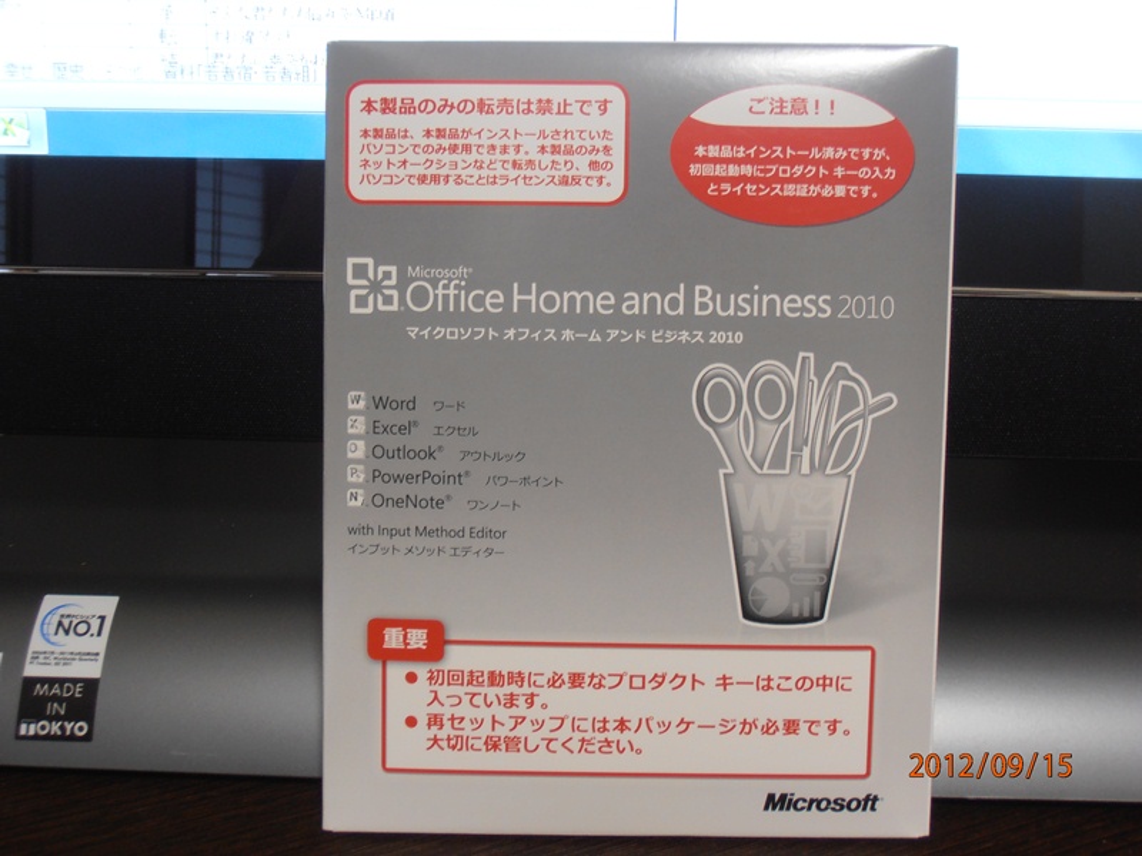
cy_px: 428
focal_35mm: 44
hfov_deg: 42.9
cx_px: 571
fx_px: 1452
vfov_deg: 32.9
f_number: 4.2
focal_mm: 7.87
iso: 100
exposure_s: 1/5
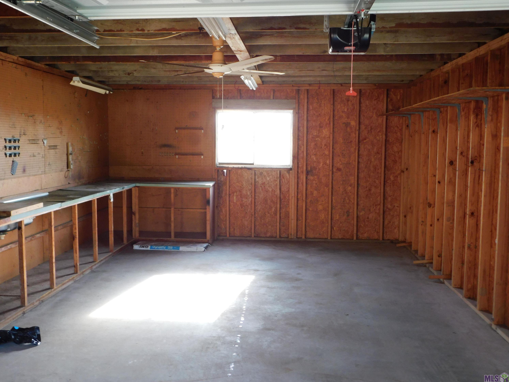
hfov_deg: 50.1
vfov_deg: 38.7
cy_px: 189
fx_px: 544
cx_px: 248
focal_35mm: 37
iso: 140
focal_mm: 6.3
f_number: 3.5
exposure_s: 1/30
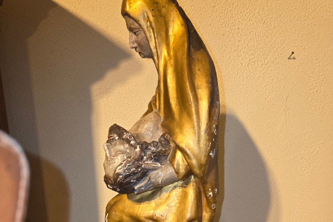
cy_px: 209
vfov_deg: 37.7
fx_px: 296
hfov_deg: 58.7
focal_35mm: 32
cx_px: 167
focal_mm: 5.4
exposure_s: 1/25
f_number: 1.8
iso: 640
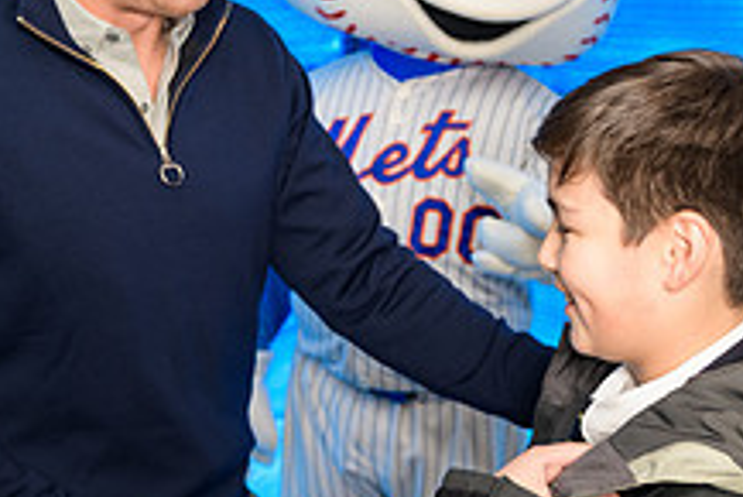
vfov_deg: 21.1
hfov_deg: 31.4
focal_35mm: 64
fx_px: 1322
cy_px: 115
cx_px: 325
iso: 400
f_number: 3.2
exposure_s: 1/125
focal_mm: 24
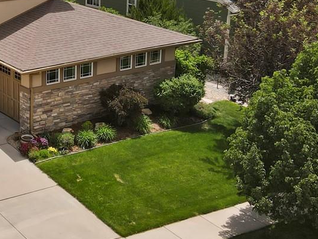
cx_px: -12
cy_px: 55
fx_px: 662
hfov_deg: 25.5
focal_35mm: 72
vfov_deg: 20.3
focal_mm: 4.5
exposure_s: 1/640
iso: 100
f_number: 2.8
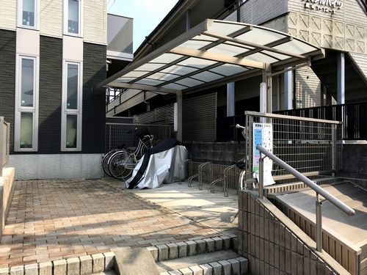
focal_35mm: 28
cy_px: 138
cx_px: 184
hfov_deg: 63.4
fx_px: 297
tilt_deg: +1.1
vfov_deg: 49.7
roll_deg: +0.4
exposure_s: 1/1140
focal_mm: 3.99
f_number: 1.8
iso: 20
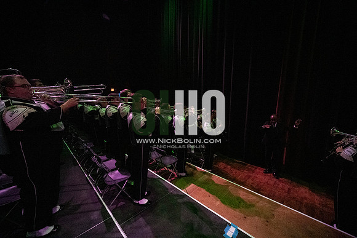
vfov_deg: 81.2
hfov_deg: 104.2
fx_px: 139
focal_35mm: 14
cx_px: 178
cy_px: 119
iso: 25600
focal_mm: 14
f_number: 4
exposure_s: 1/400
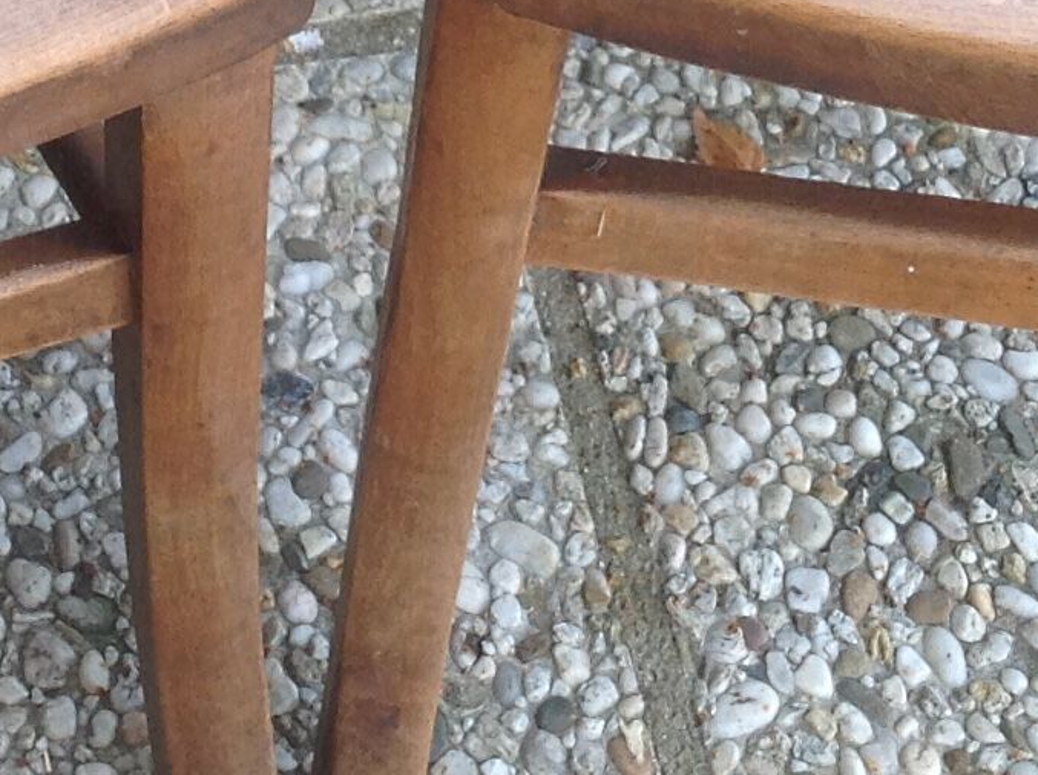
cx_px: 270
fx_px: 4013
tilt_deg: -49.4
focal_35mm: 134
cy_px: -168
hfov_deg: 14.7
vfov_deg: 10.8
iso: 50
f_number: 2.4
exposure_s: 1/142
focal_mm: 4.28
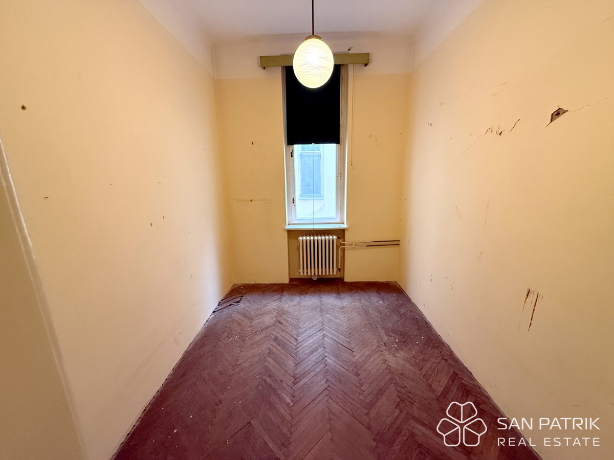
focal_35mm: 14
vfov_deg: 85.7
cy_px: 230
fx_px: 248
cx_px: 307
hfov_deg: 102.1
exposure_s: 1/50
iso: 320
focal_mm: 2.22
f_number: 2.2
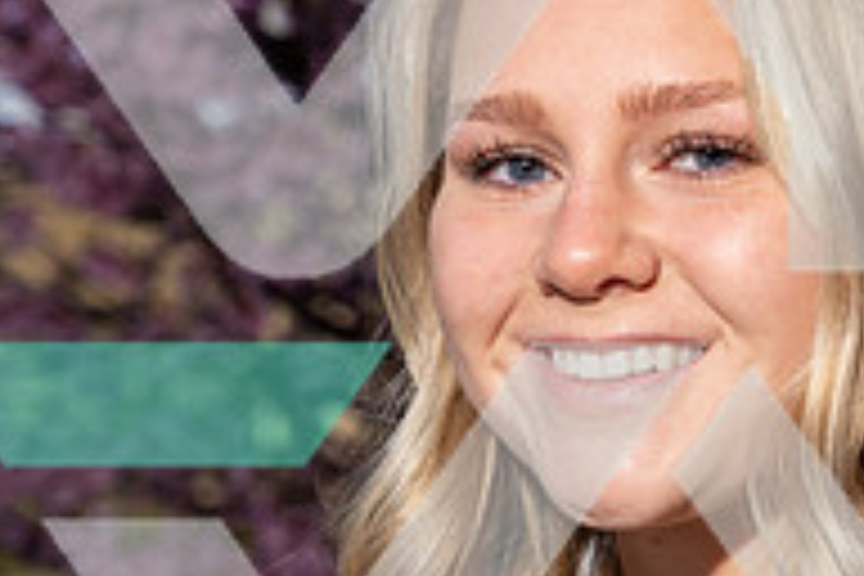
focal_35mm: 181
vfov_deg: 7.6
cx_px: 1066
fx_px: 4344
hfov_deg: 11.1
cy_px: 583
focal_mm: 60
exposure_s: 1/125
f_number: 5.6
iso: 100
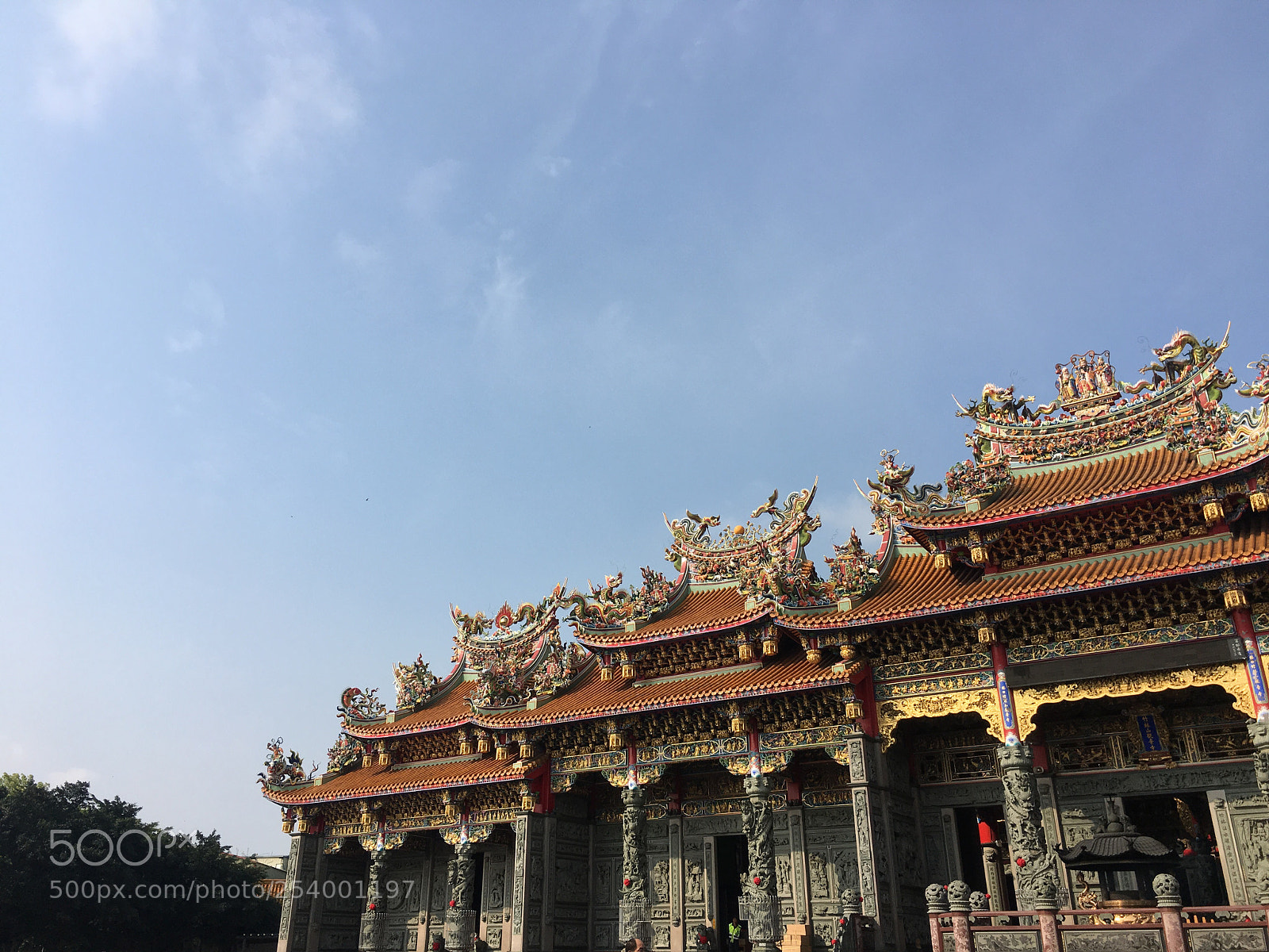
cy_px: 476
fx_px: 1063
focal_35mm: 29
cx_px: 634
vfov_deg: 48.2
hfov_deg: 61.7
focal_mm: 4.15
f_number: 2.2
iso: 25
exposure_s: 1/1923
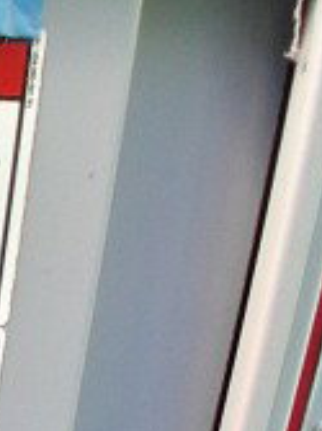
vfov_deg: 19.4
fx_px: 1031
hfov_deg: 15.0
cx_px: -286
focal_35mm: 83
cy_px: 711
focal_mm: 1.4
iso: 80
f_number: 2.2
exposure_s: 1/120
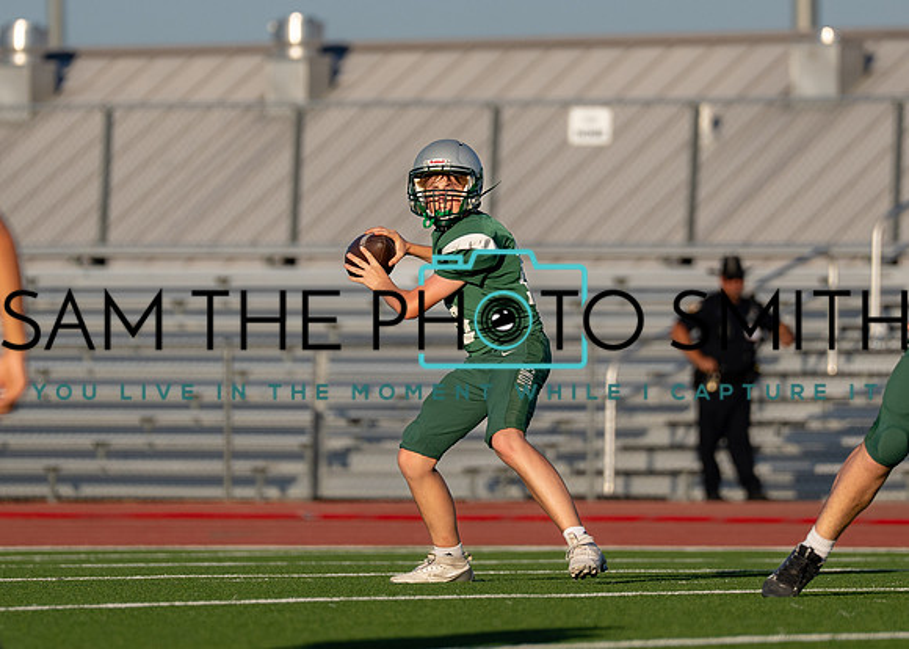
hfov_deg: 4.3
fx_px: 12187
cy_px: 205
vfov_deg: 3.0
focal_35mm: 472
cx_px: 503
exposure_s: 1/4000
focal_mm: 200
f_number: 2.8
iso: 200
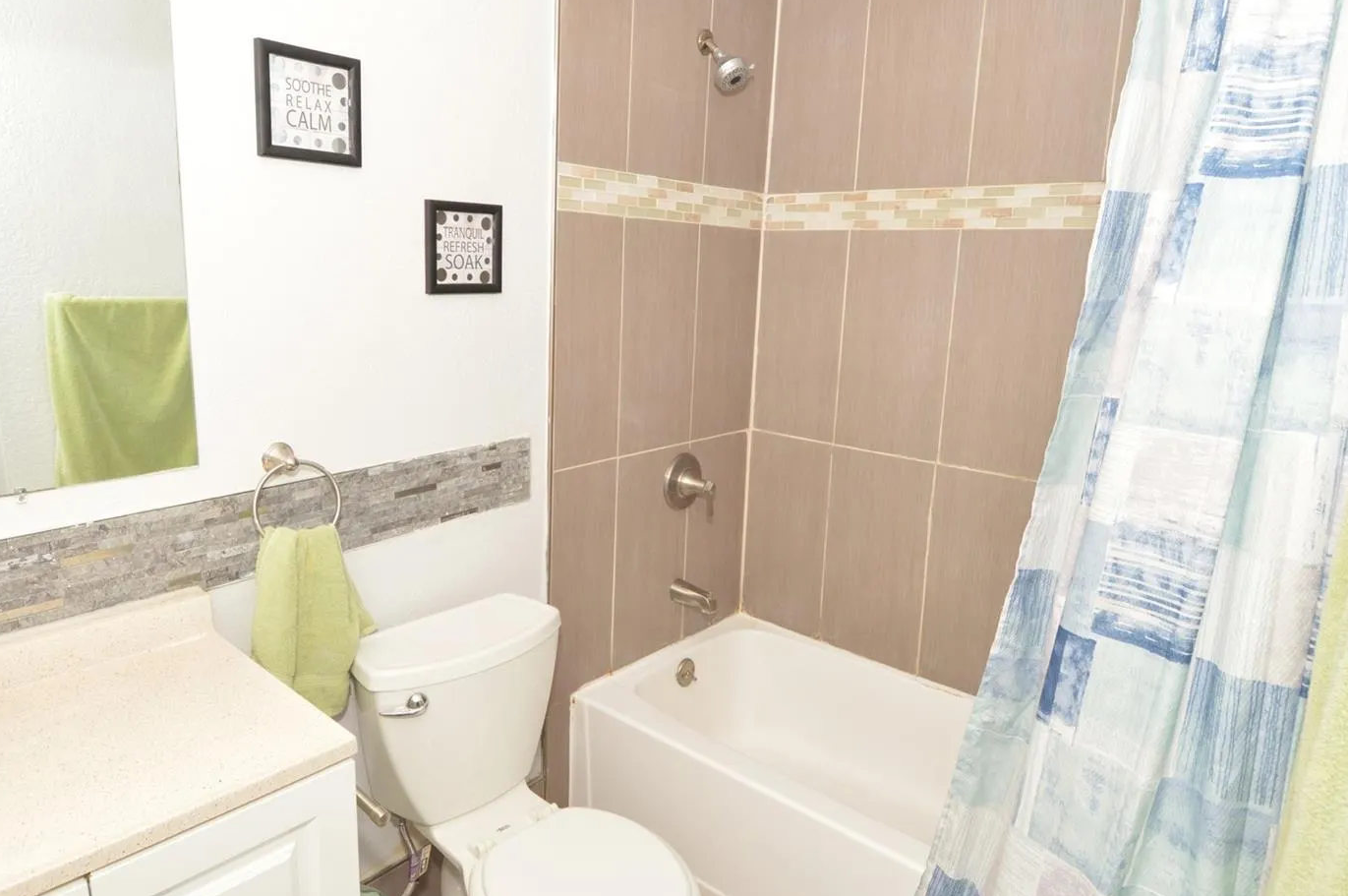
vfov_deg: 59.3
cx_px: 632
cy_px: 423
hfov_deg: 81.2
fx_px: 785
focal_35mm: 21
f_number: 8
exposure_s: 1/80
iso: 400
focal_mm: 12
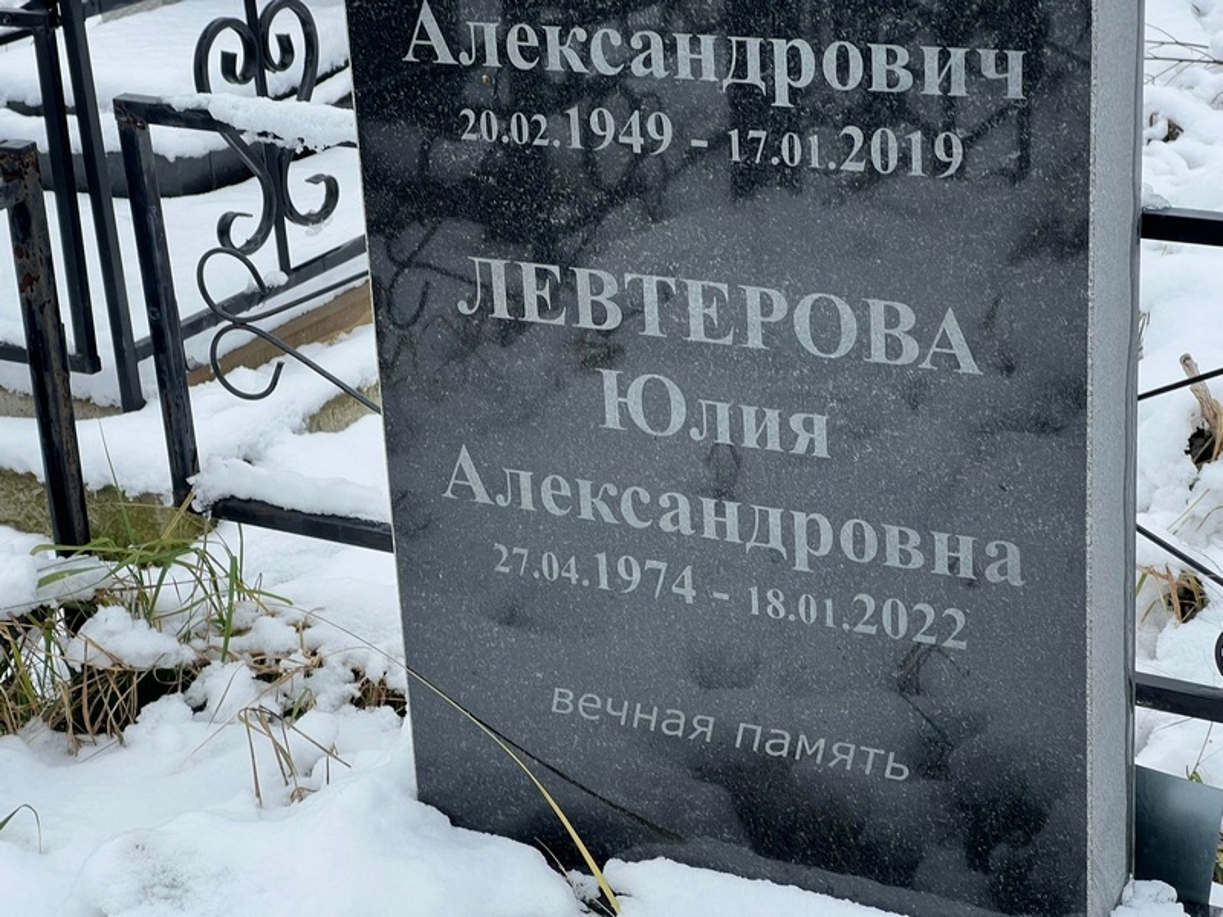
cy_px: 458
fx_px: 2720
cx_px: 612
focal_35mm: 77
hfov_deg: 25.3
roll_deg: +4.1
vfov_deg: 19.1
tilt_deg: -19.4
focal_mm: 9
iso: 40
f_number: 2.8
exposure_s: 1/99
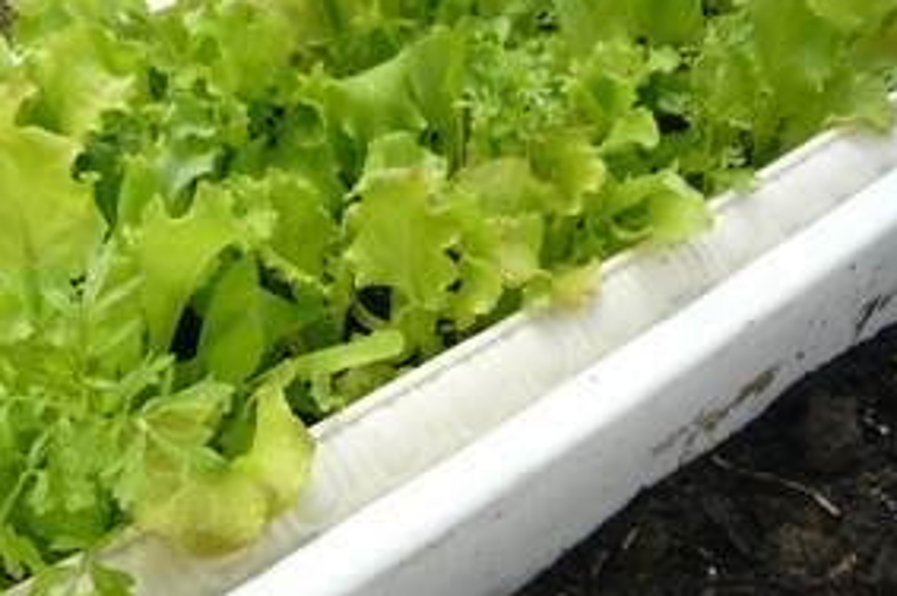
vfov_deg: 26.4
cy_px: 262
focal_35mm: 51
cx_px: 254
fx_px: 1269
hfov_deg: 38.2
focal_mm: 5.5
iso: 100
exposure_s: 1/160
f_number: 8
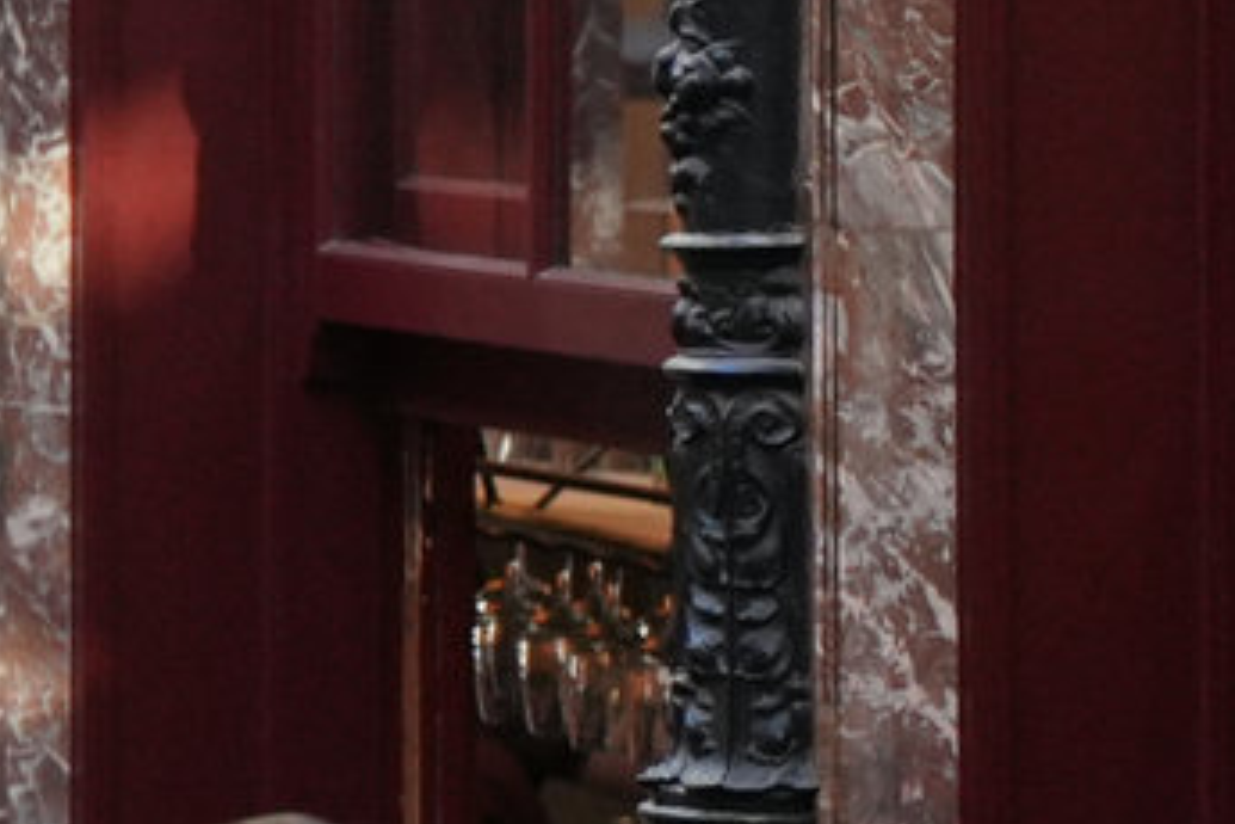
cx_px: -2610
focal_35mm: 304
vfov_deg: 4.5
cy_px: -432
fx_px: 10428
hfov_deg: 6.2
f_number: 2.8
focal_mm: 28
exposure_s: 1/200
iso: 640
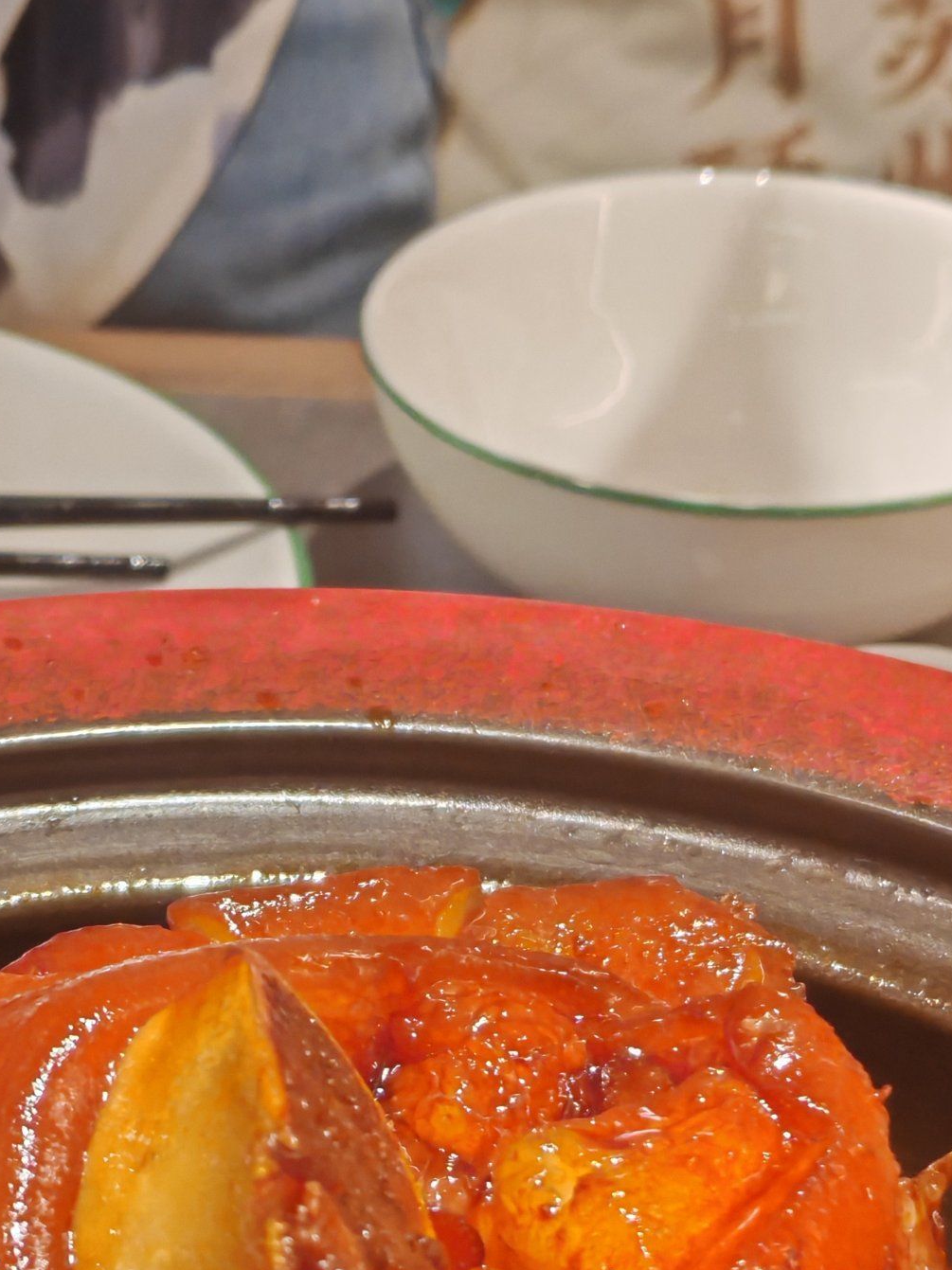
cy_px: 1277
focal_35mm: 110
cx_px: 246
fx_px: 4036
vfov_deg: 17.5
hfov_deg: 13.4
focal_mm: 5.52
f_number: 2.4
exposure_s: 1/100
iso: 320
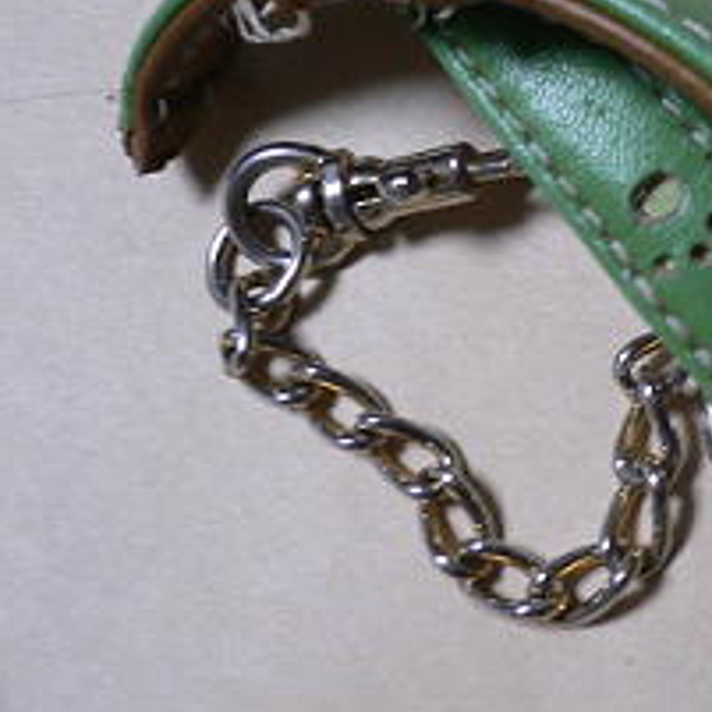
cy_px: 269
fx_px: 1373
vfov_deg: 29.0
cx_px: 609
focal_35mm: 59
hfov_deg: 28.2
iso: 200
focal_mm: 5.8
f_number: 2.8
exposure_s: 1/13
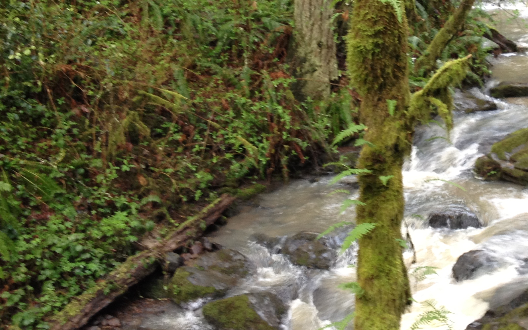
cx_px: 442
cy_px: 40
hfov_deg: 26.5
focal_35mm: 76
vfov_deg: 16.9
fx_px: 1094
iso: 64
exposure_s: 1/24
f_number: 2.4
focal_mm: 4.28
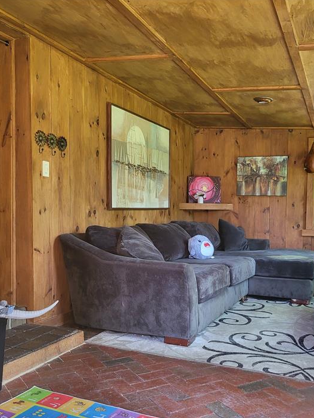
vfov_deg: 52.5
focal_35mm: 35
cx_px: 168
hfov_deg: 40.7
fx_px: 423
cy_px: 227
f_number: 1.8
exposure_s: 1/60
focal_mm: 5
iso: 160
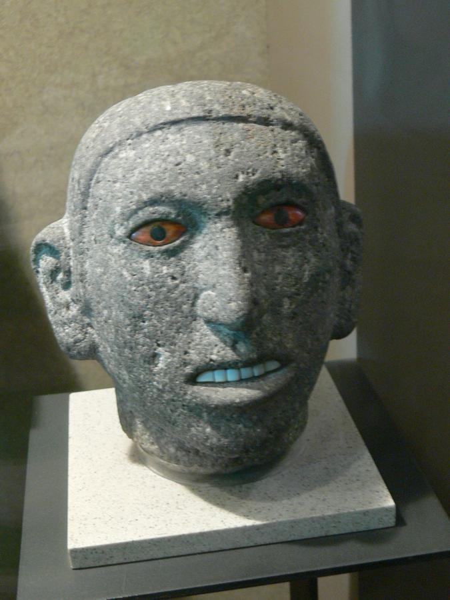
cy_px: 300
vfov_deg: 33.2
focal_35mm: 58
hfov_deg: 25.2
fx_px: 1005
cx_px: 225
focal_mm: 11
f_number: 3.2
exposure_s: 1/4
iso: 200
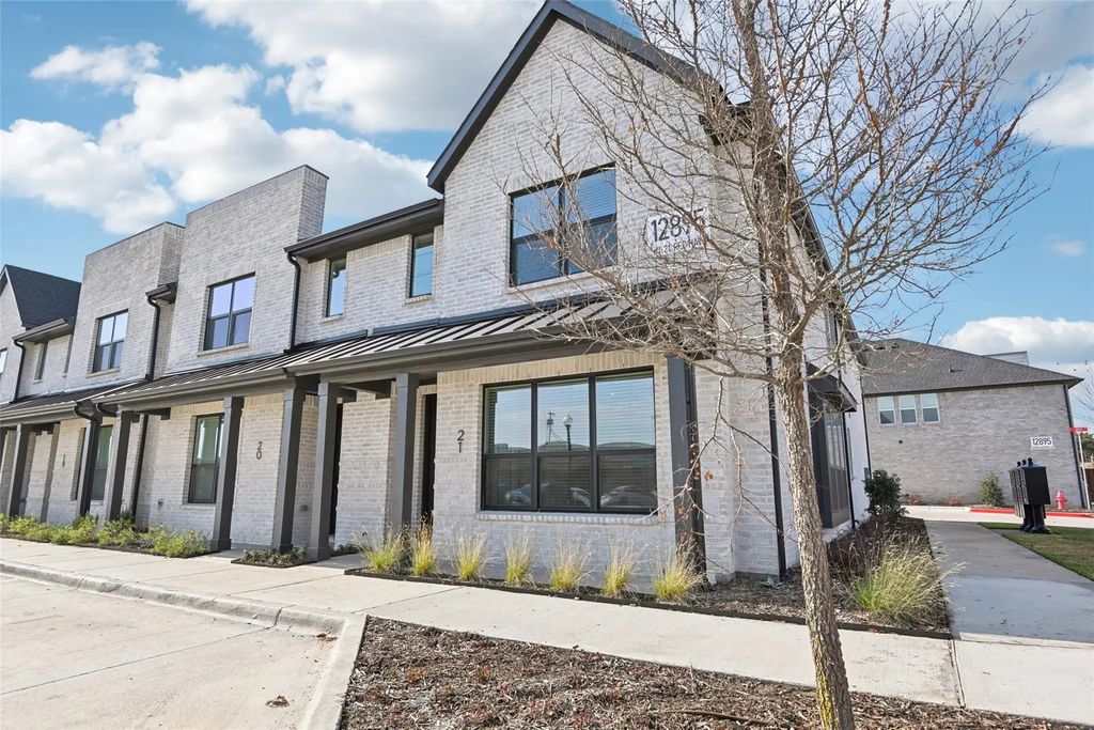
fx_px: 577
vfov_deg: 64.6
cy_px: 365
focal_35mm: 19
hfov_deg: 86.9
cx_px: 547
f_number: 8
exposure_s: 1/1000
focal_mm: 19
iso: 400
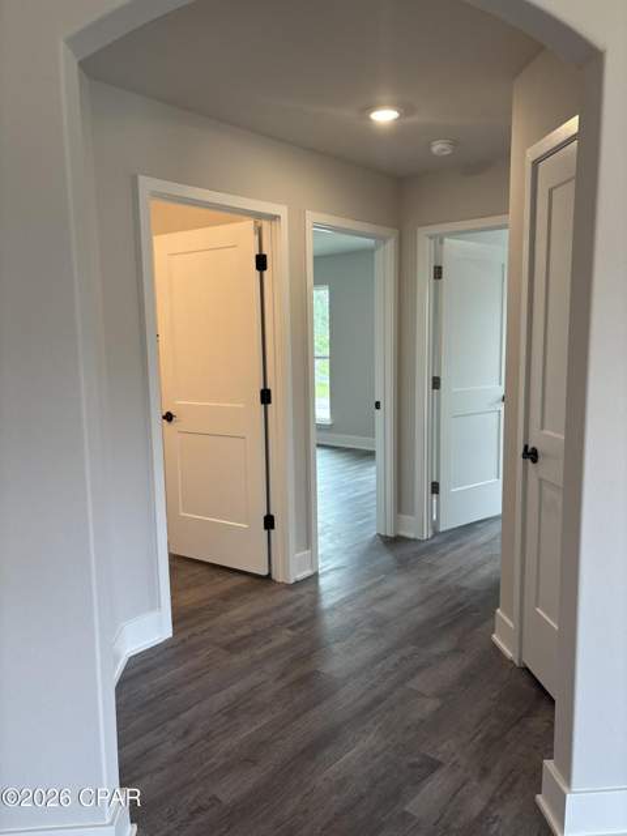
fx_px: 628
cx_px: 314
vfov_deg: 67.3
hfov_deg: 53.1
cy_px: 418
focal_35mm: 26
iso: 80
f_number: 1.6
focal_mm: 5.96
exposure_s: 1/120
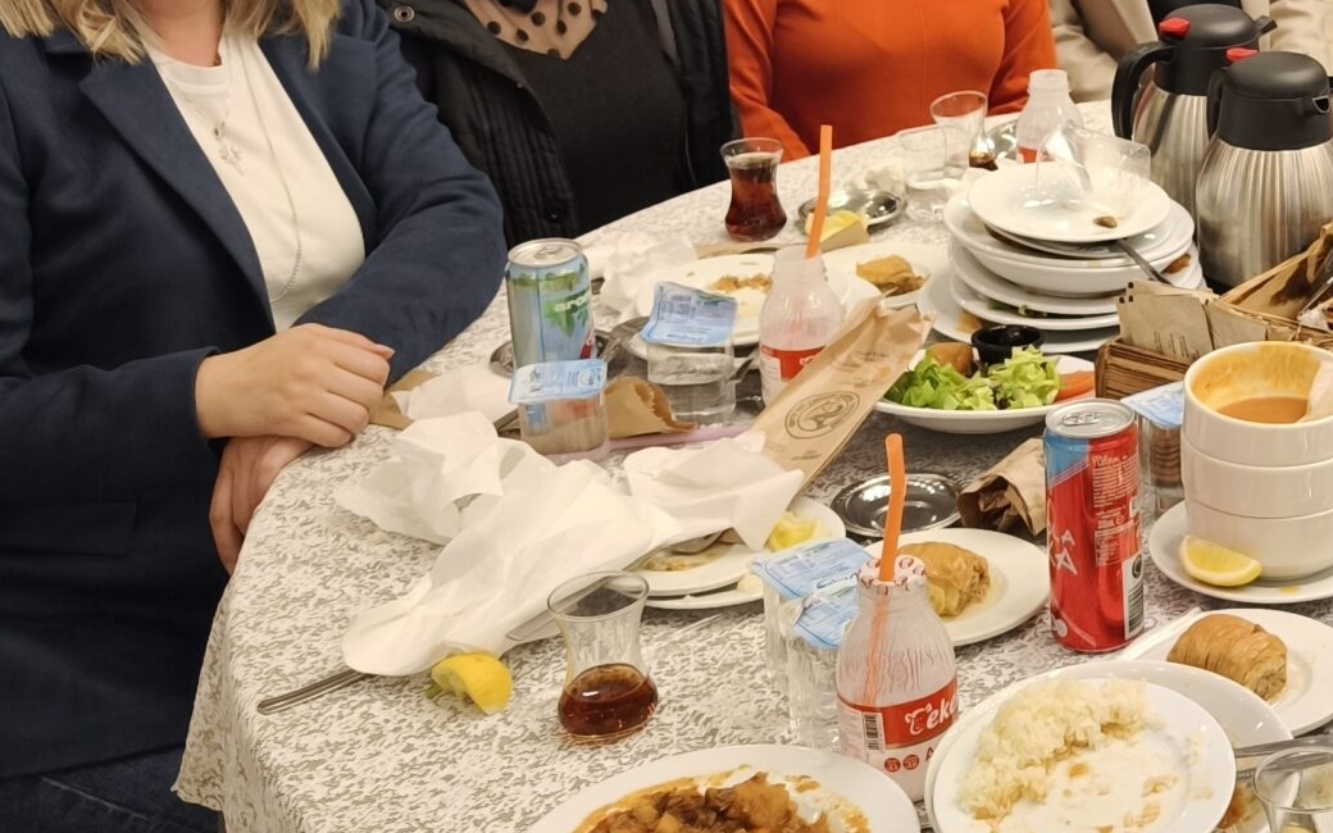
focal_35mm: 60
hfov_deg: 31.3
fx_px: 2180
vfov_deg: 20.9
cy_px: 4
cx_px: 1355
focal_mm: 6.57
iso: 320
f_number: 1.6
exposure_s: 1/50
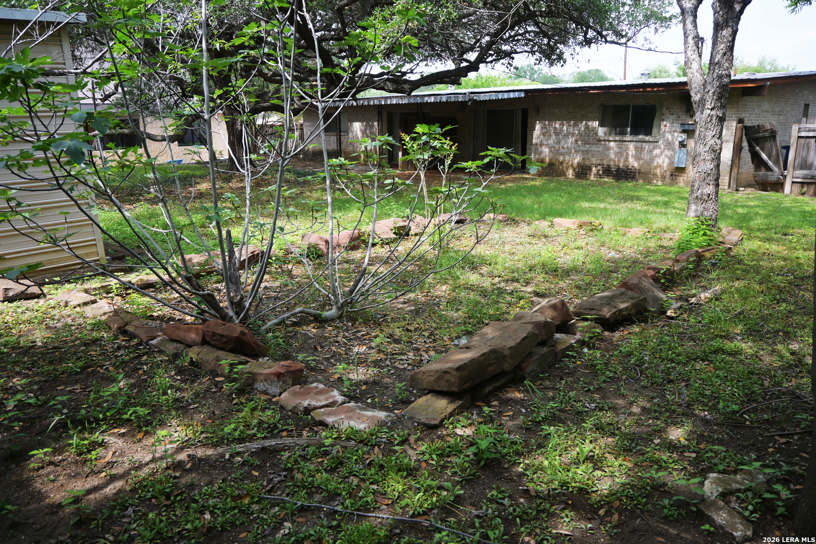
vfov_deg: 50.4
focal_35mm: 26
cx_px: 408
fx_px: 578
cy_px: 272
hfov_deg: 70.4
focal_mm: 17
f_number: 3.5
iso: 200
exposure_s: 1/800
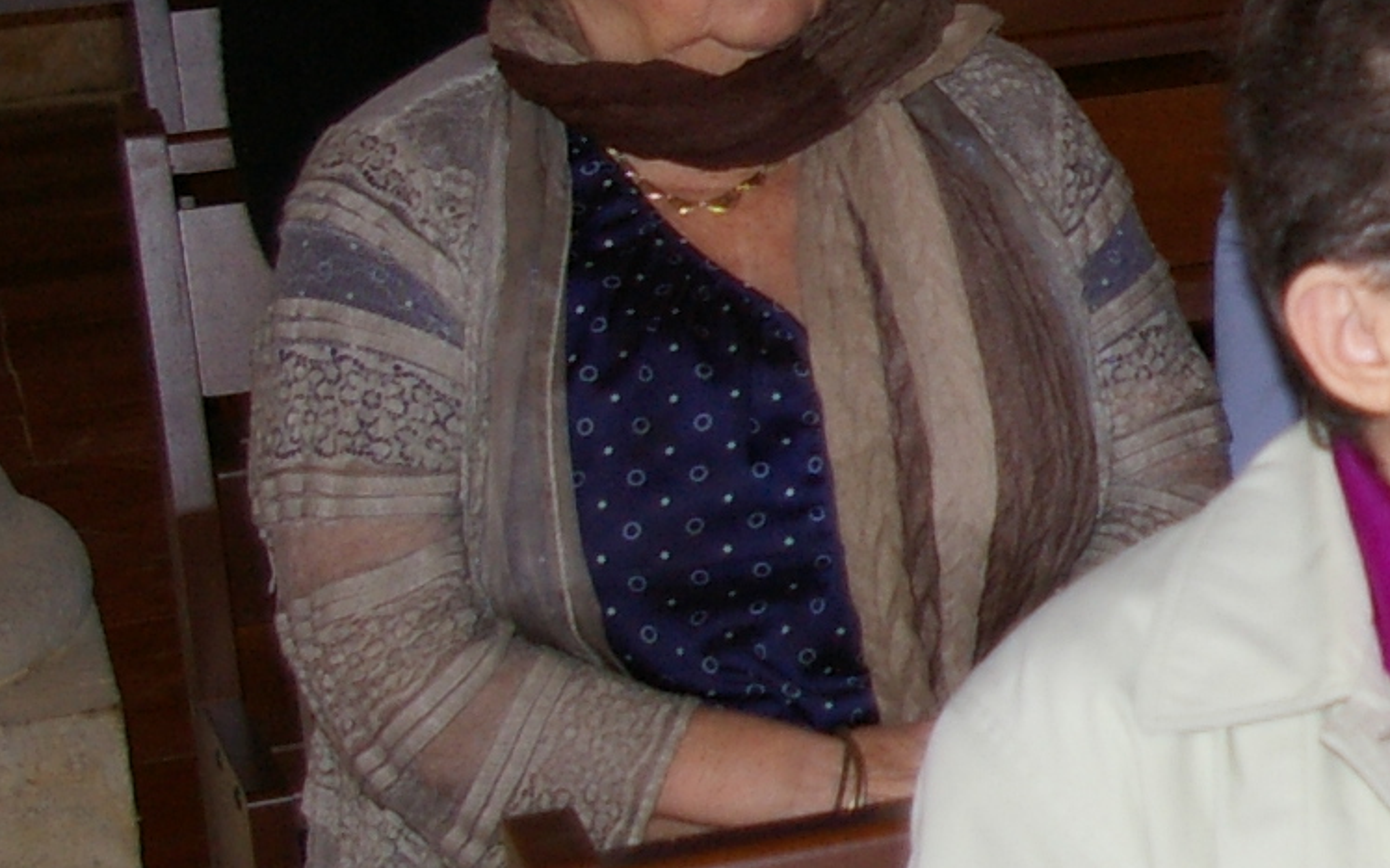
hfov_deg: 14.9
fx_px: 4887
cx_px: 2163
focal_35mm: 129
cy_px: 143
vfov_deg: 10.1
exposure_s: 1/30
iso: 400
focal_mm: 21
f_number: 4.5
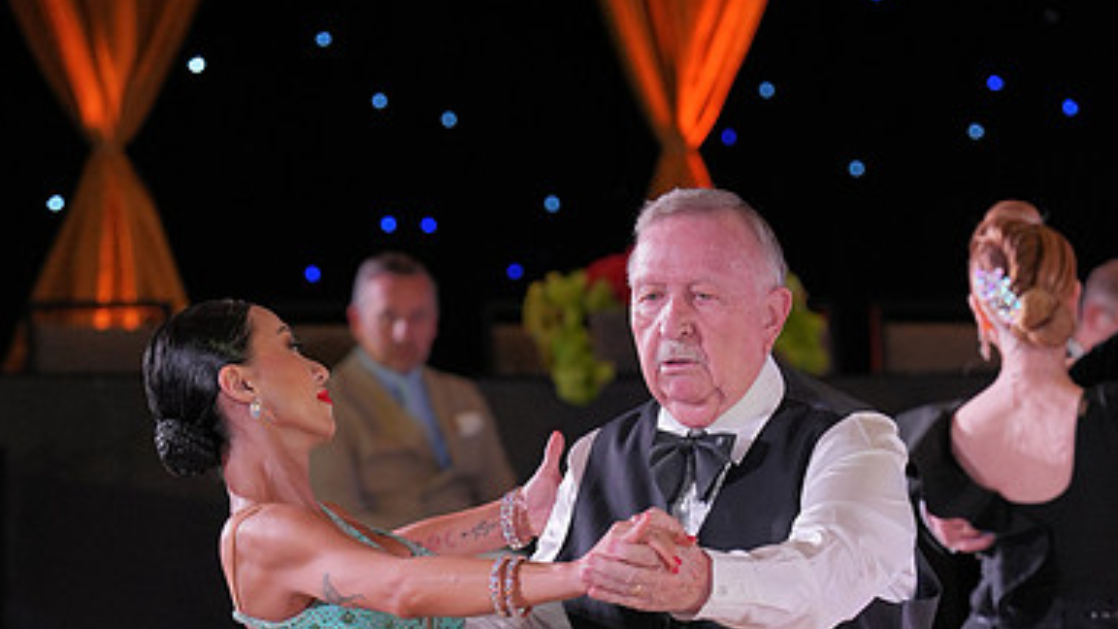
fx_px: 6196
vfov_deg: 5.8
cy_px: 786
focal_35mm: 209
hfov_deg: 10.3
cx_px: 560
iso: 1600
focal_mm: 132
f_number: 4
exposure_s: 1/400
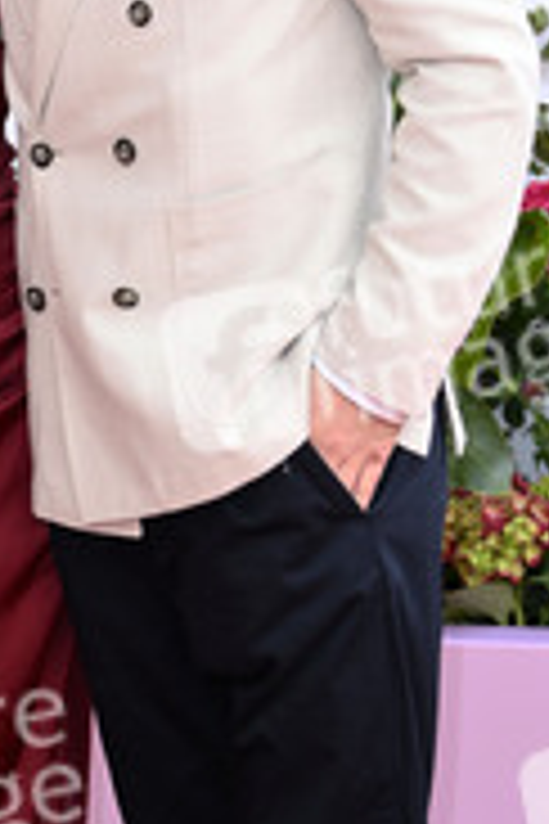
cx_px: -18
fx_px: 4506
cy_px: 122
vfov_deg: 10.4
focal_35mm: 197
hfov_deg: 6.9
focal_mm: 90
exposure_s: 1/250
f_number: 5.6
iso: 640
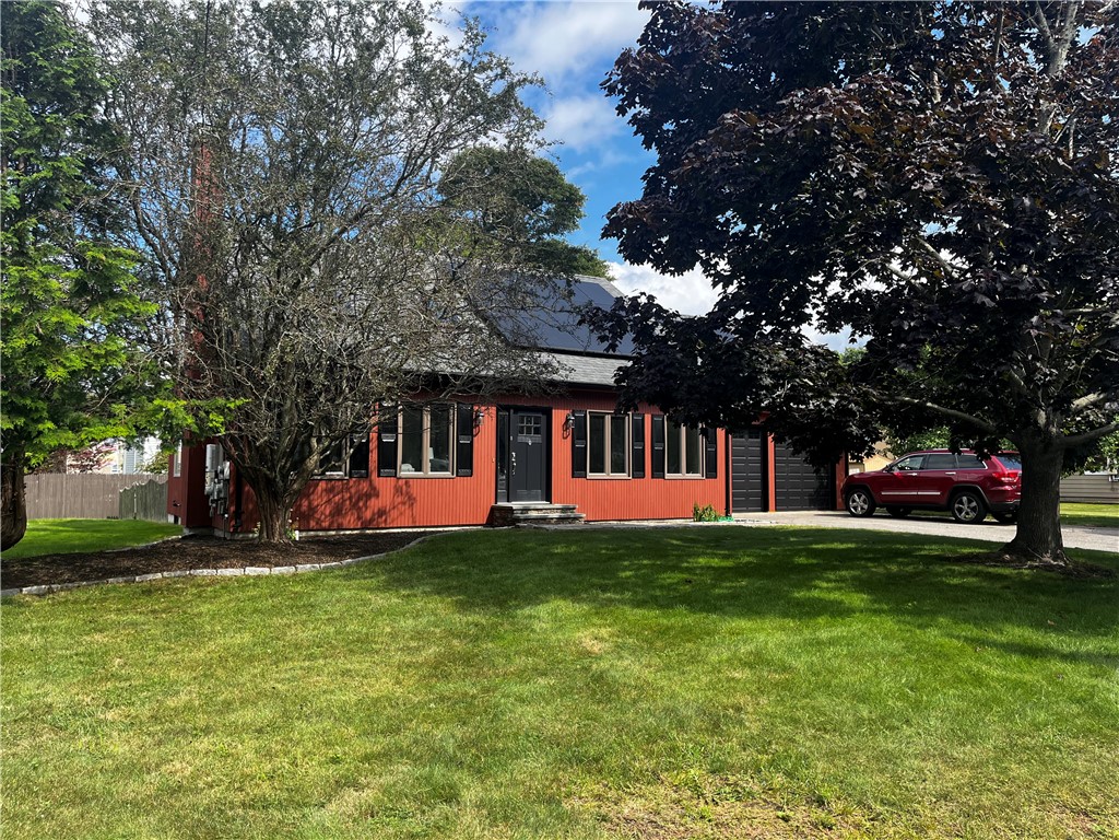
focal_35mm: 26
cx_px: 560
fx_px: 840
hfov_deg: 67.3
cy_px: 420
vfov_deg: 53.1
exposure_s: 1/1106
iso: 50
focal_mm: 5.1
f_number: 1.6
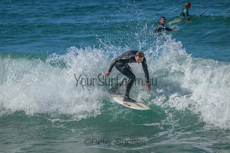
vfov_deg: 2.4
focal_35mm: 580
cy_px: 76
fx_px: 3706
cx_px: 115
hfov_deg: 3.6
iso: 1600
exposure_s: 1/2000
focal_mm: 580
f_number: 11
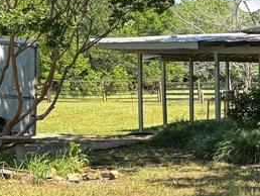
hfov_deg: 16.8
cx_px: 421
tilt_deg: +0.1
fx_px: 774
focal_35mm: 103
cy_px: 82
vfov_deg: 14.4
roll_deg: +0.2
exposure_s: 1/799
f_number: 1.6
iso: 50
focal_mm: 5.96
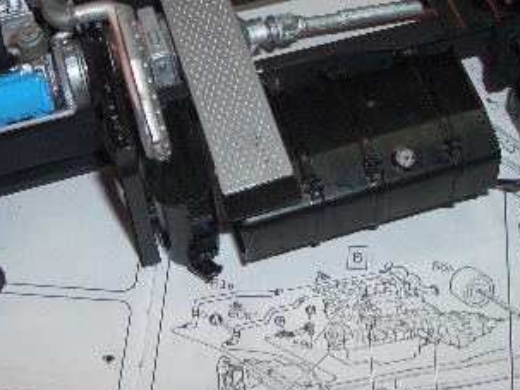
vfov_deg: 19.8
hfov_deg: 26.3
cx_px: 228
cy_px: 110
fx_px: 1111
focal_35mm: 74
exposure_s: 1/60
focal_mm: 5.8
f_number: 2.6
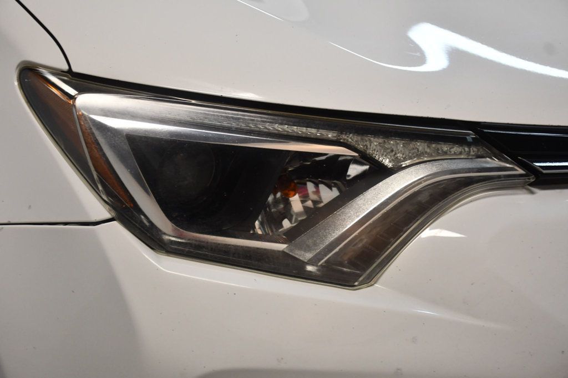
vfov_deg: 21.6
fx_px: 994
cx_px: 284
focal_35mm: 63
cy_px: 189
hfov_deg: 31.9
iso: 1000
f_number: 4.5
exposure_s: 1/125
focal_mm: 42
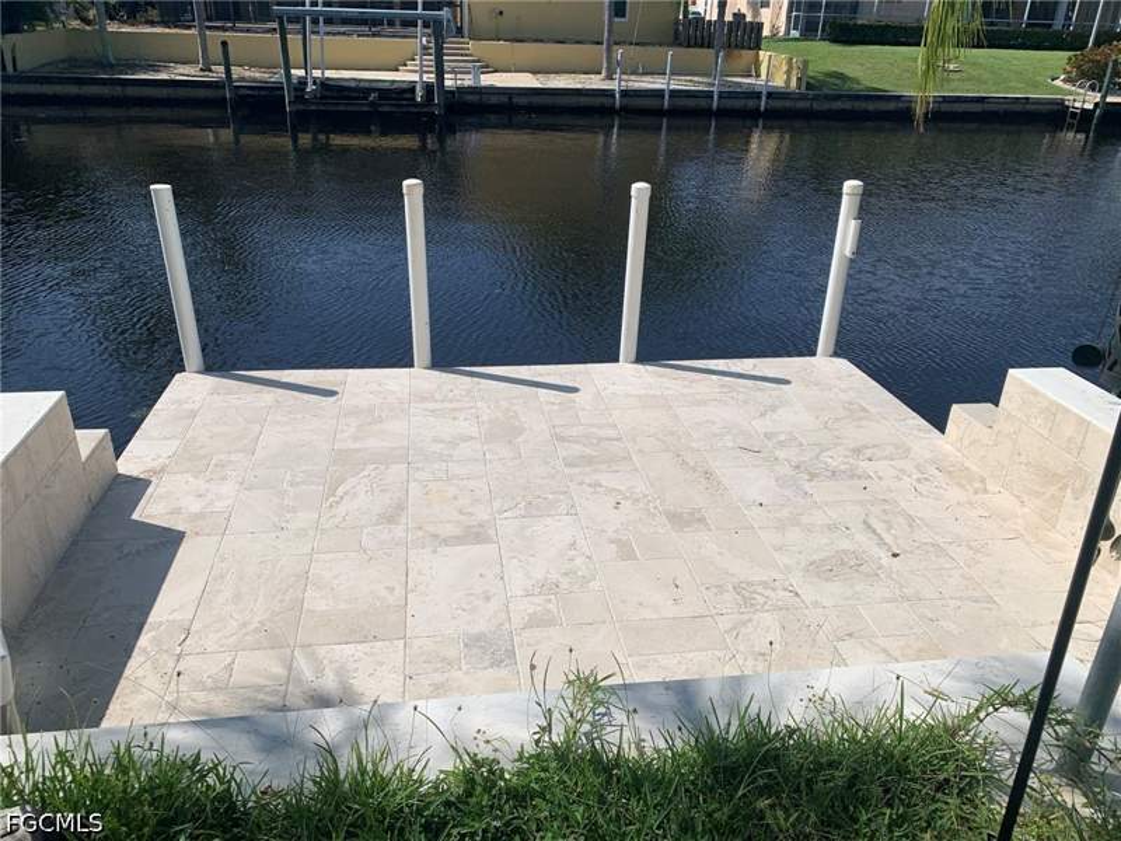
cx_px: 560
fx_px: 842
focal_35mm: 26
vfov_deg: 53.1
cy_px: 420
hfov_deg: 67.3
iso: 25
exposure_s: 1/4902
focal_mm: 4.25
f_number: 1.8
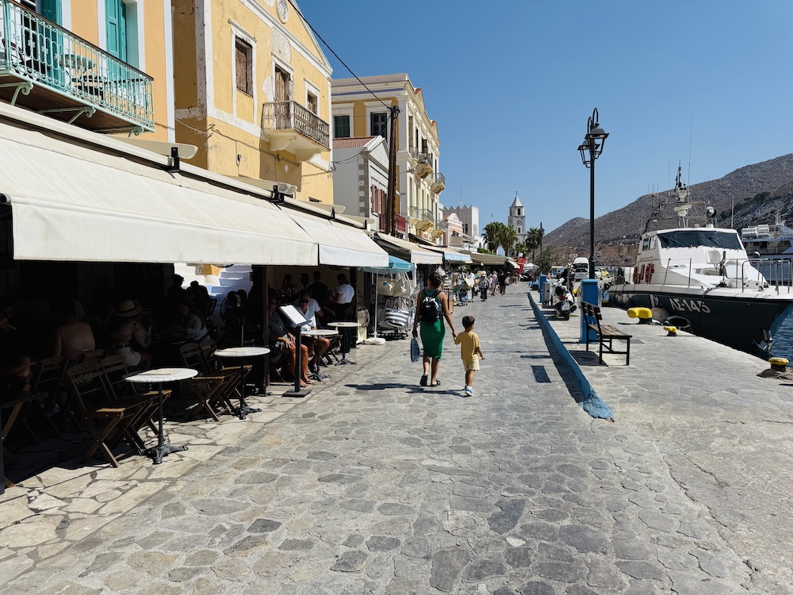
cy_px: 298
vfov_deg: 56.8
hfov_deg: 71.6
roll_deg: +0.5
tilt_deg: -3.1
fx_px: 550
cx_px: 396
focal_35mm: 24
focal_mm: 6.76
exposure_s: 1/9091
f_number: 1.78
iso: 80
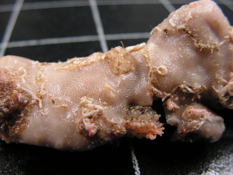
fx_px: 242
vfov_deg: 39.7
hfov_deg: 51.4
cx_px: 116
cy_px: 88
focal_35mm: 36
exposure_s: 1/40
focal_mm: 6
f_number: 3.2
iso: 50
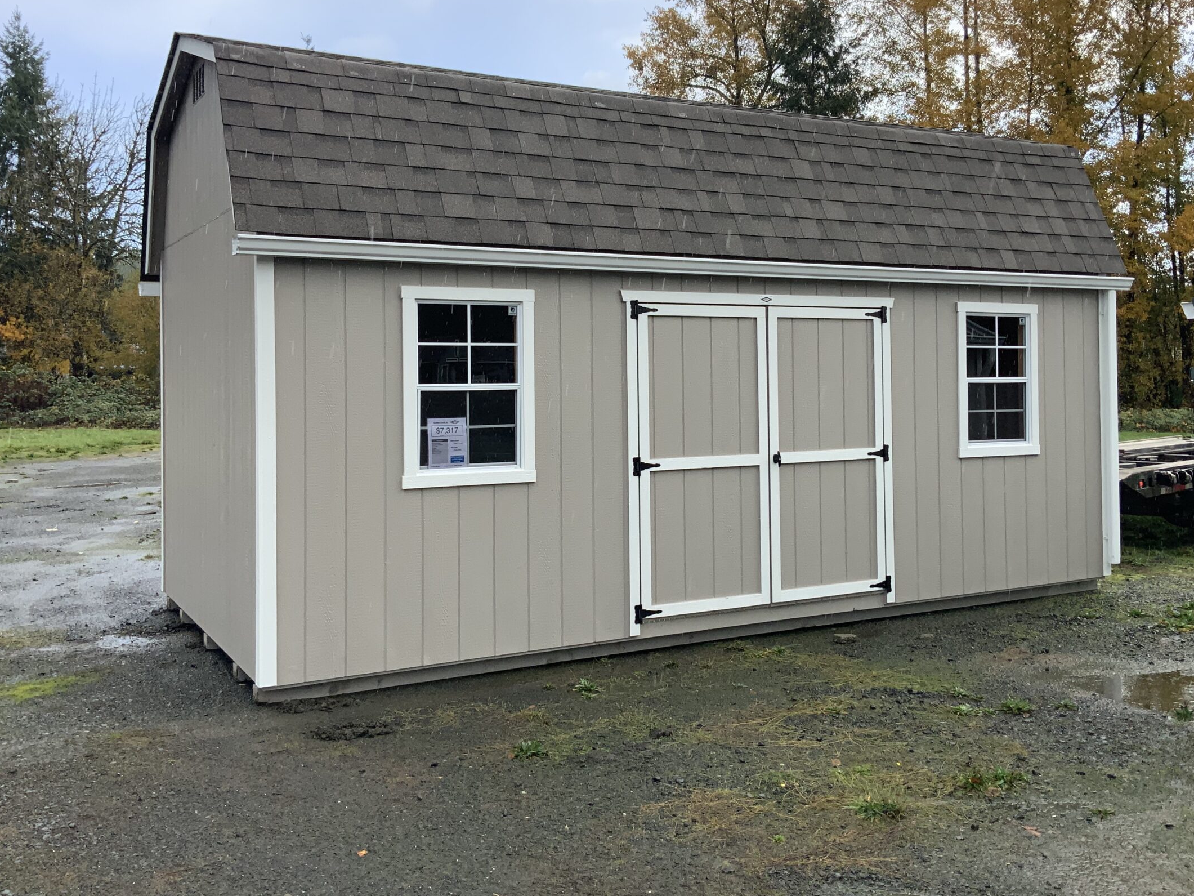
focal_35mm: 35
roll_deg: +1.5
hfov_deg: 52.6
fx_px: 1207
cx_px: 628
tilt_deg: +1.5
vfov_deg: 40.5
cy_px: 364
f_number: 1.8
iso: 16
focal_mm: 3
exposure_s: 1/461
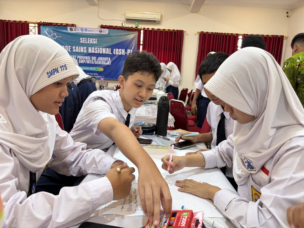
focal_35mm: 26
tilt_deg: -11.7
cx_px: 152
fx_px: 228
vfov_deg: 53.1
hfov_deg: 67.3
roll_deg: +1.0
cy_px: 114
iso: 200
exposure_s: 1/50
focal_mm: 5.96
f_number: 1.6
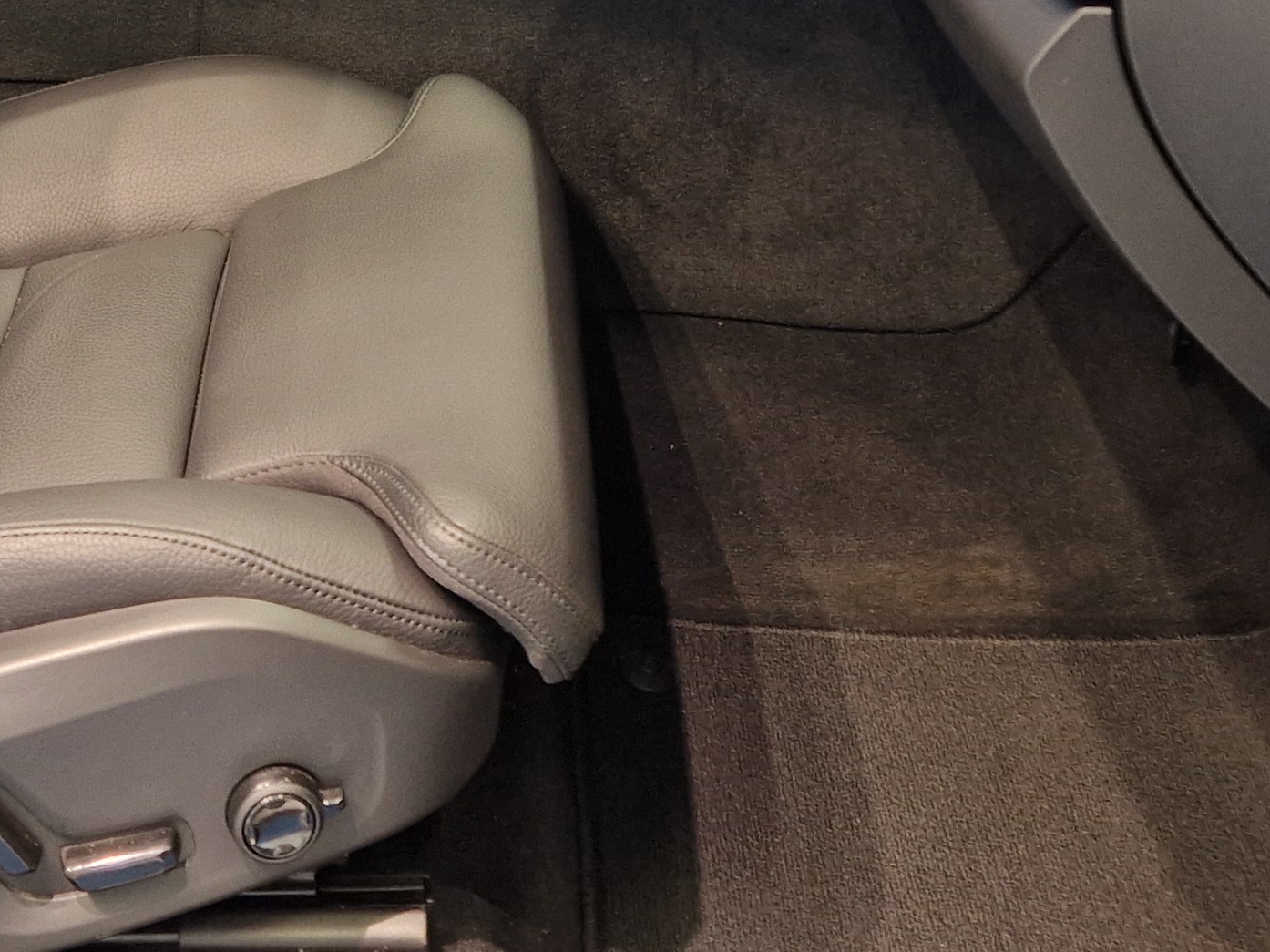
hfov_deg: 28.8
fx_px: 2421
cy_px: -207
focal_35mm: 66
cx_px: 282
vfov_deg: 20.7
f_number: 1.8
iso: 200
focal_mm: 5.4
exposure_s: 1/100
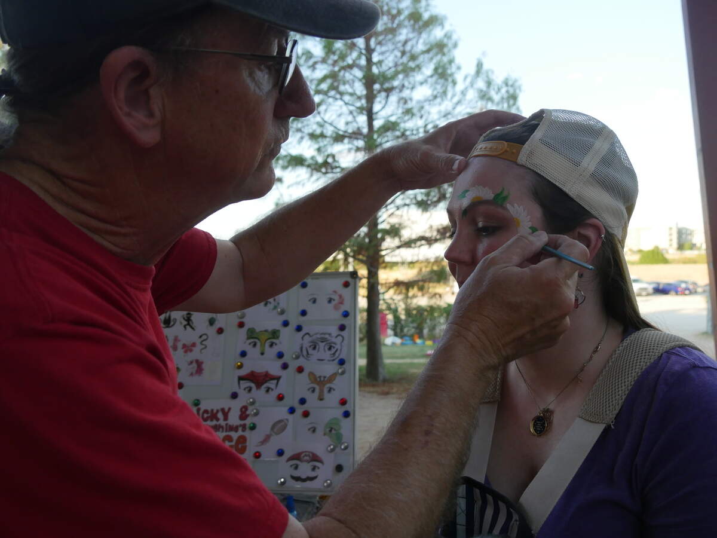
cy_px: 269
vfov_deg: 41.8
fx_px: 704
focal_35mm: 34
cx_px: 358
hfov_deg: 54.0
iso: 800
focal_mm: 17
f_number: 4.5
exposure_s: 1/500
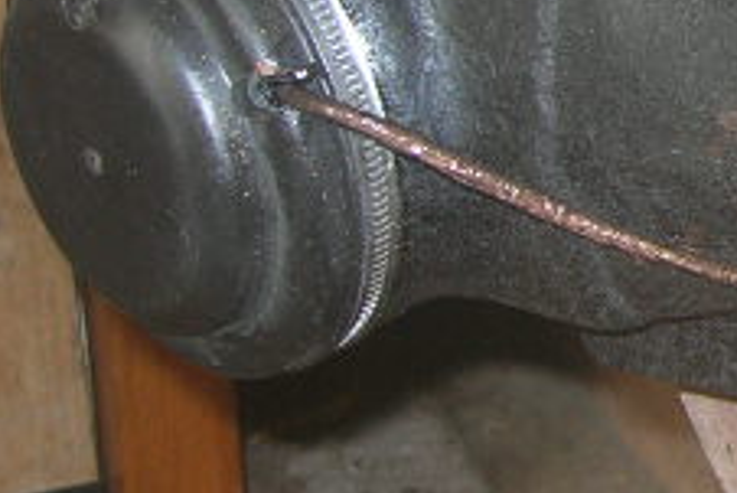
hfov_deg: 10.4
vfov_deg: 7.6
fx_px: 3667
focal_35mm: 179
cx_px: 1559
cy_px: -157
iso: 64
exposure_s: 1/60.1
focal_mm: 7.8
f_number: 2.8
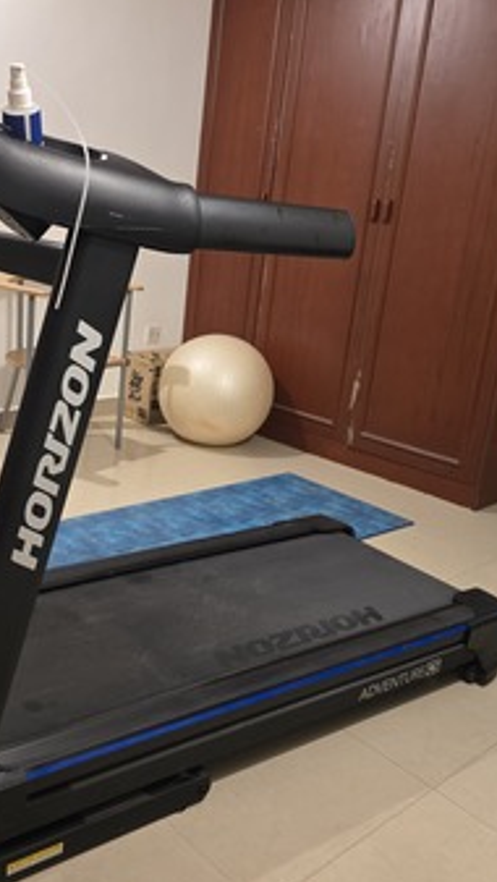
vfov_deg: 58.0
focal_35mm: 34
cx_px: 122
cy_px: 446
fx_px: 795
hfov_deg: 34.0
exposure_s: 1/35.3
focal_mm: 6.3
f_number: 1.7
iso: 400
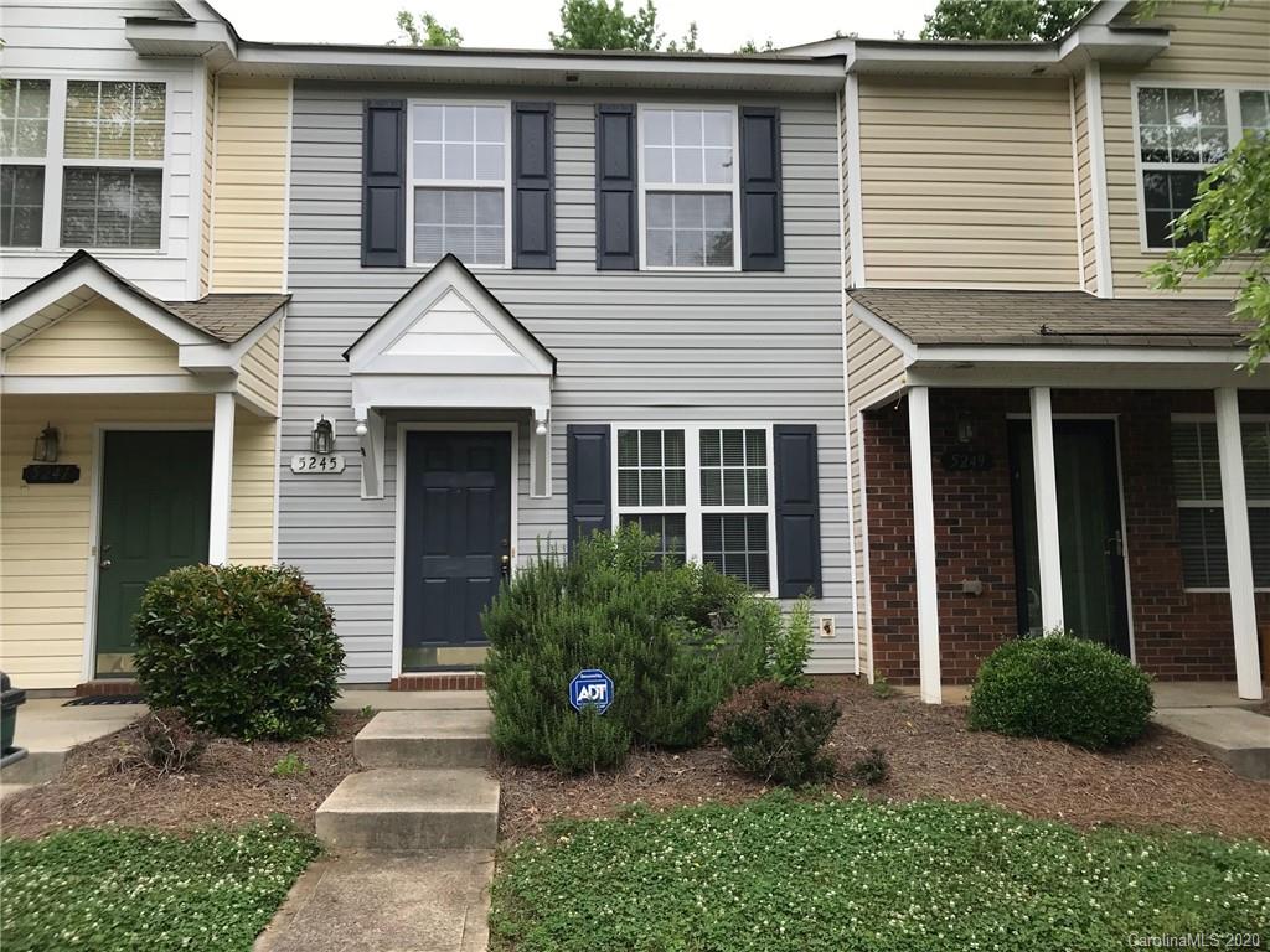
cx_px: 635
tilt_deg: +9.0
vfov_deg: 49.7
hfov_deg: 63.4
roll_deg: -0.1
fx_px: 1027
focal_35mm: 28
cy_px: 476
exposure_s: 1/504
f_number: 1.8
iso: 20
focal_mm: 3.99
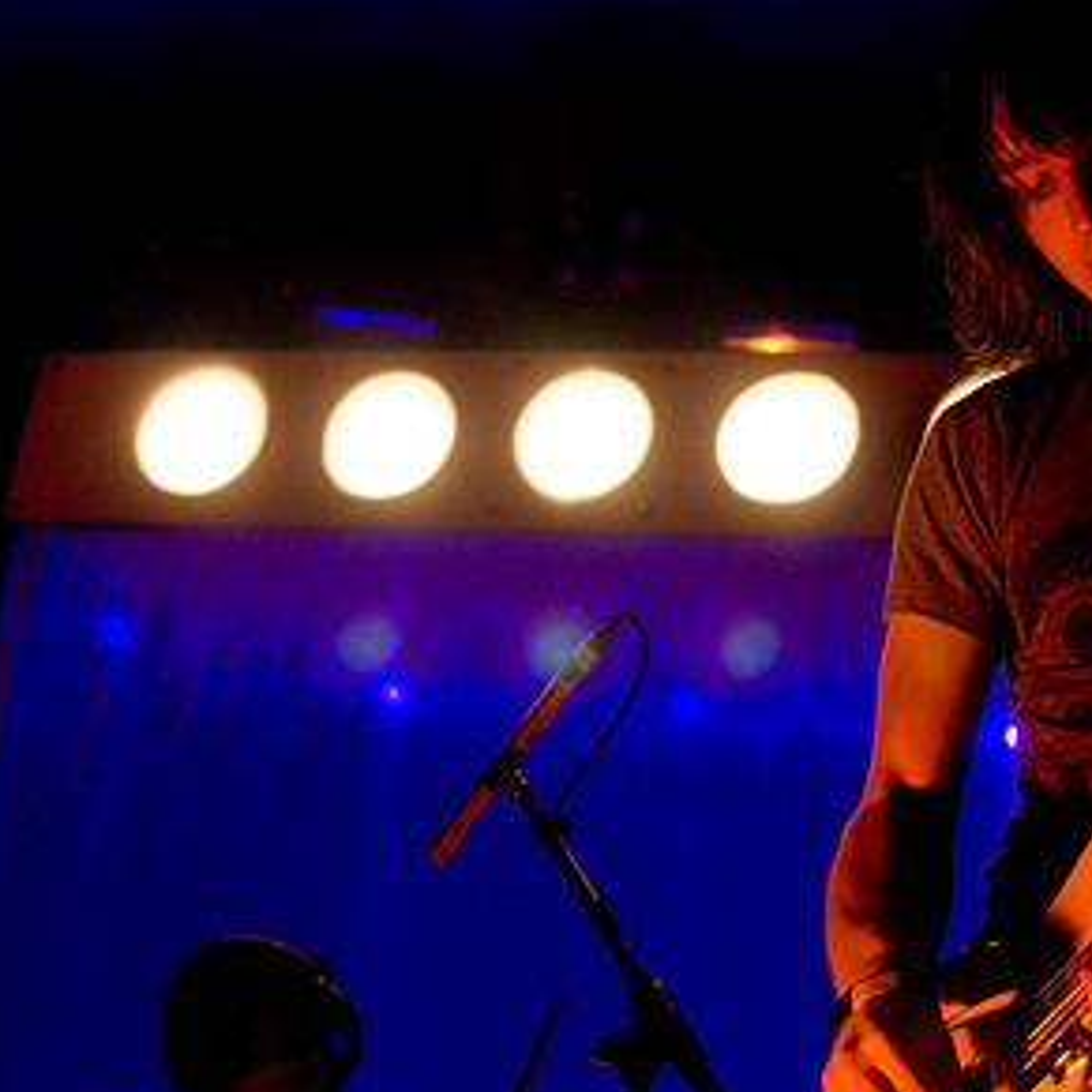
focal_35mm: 89
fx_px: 3171
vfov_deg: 19.5
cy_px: 523
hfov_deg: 19.5
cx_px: 567
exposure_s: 1/125
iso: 1000
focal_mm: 35
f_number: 2.8
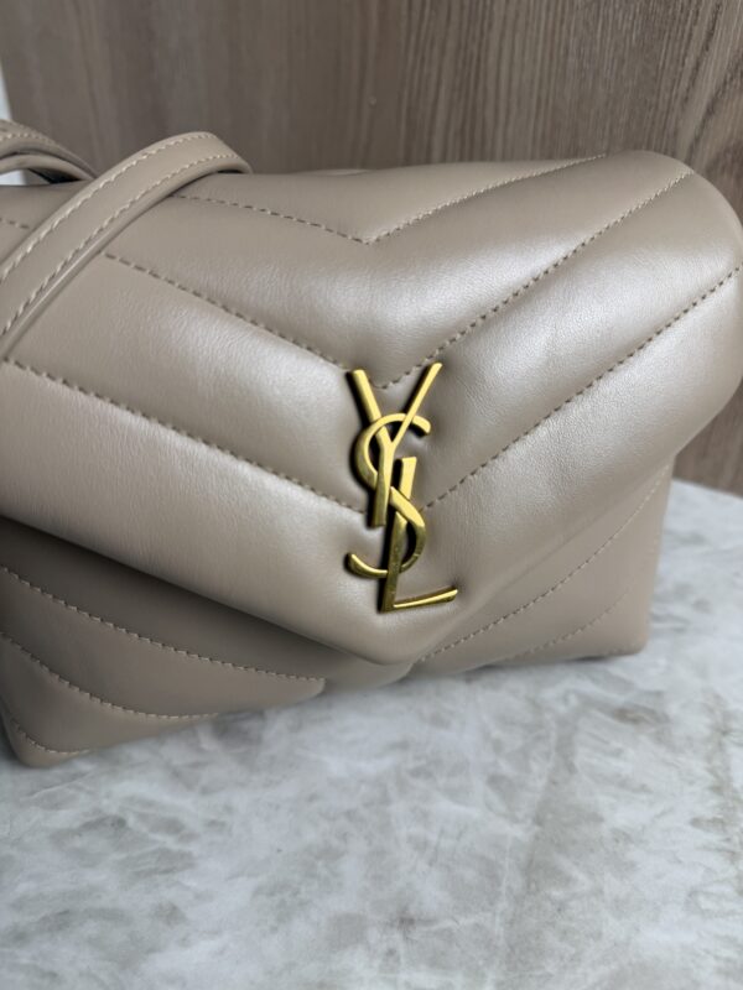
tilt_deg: -31.2
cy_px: 495
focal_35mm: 24
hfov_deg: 56.8
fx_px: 687
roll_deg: -0.7
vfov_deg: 71.6
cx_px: 372
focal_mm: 6.76
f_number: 1.78
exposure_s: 1/120
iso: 64
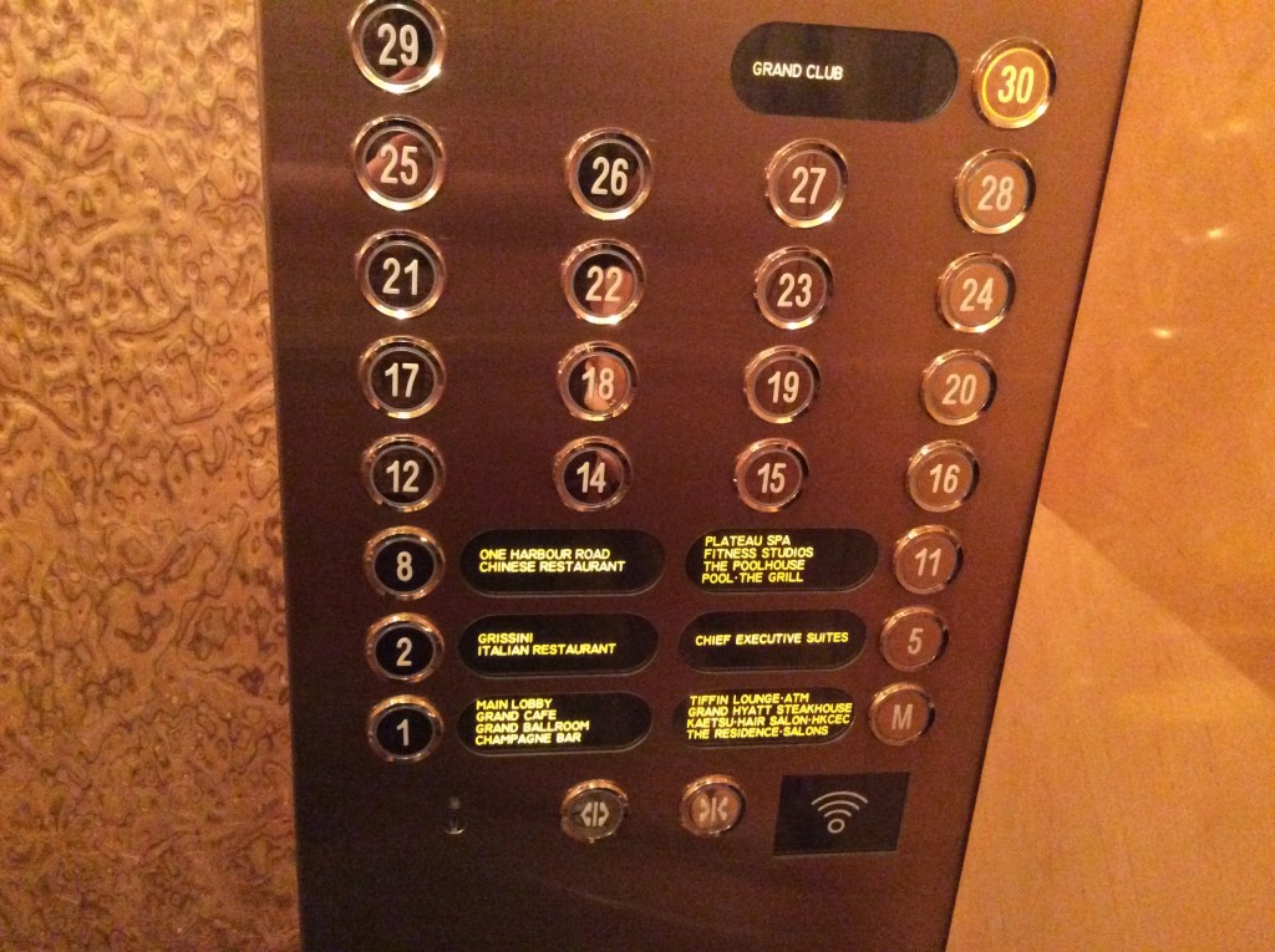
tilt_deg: -22.4
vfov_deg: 44.1
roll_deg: -3.6
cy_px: 476
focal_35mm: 32
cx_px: 638
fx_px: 1177
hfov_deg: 56.9
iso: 800
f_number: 2.4
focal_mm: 3.3
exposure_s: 1/17
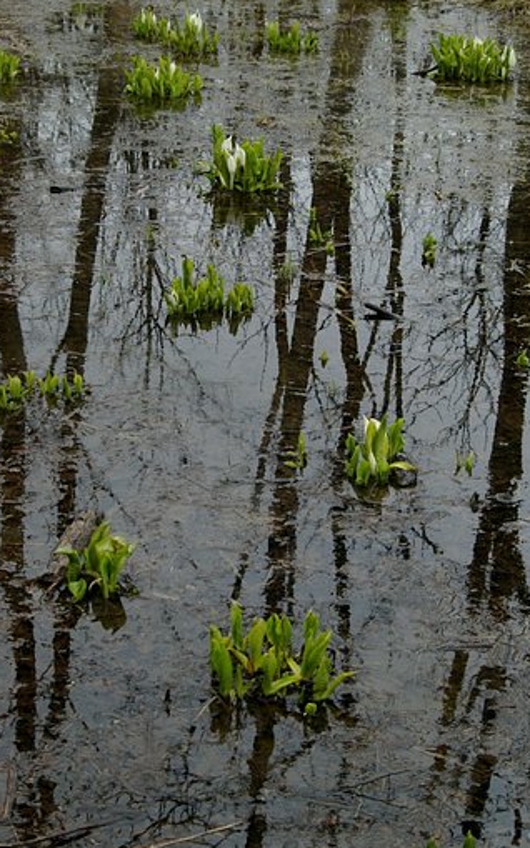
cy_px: 425
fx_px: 1780
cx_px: 265
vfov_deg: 26.8
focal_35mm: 77
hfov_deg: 16.9
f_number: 9
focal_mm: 50
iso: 400
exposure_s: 1/200
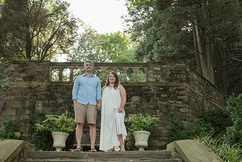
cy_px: 87
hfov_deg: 45.4
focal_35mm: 43
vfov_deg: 31.2
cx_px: 111
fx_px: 289
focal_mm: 38
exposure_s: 1/200
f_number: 4
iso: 1600
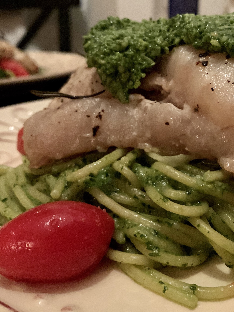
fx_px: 379
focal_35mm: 42
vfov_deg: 44.8
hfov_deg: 33.5
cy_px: 152
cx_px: 180
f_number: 1.8
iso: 640
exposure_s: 1/17
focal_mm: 4.25
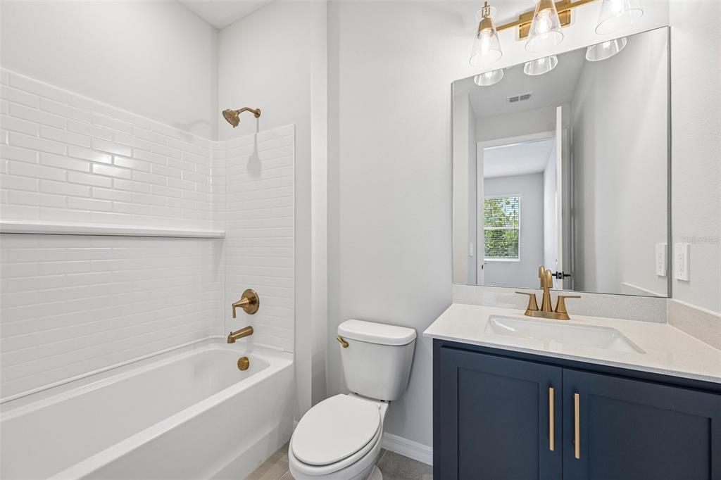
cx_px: 360
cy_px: 240
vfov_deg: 81.2
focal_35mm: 14
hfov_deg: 104.3
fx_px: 280
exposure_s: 1/40
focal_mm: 14
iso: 400
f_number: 8
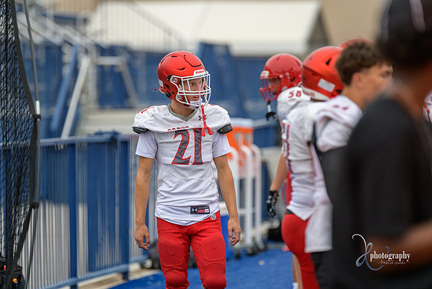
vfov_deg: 4.6
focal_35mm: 300
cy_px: 144
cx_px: 216
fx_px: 3601
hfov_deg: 6.9
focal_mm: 300
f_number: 3.5
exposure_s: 1/1000
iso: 250
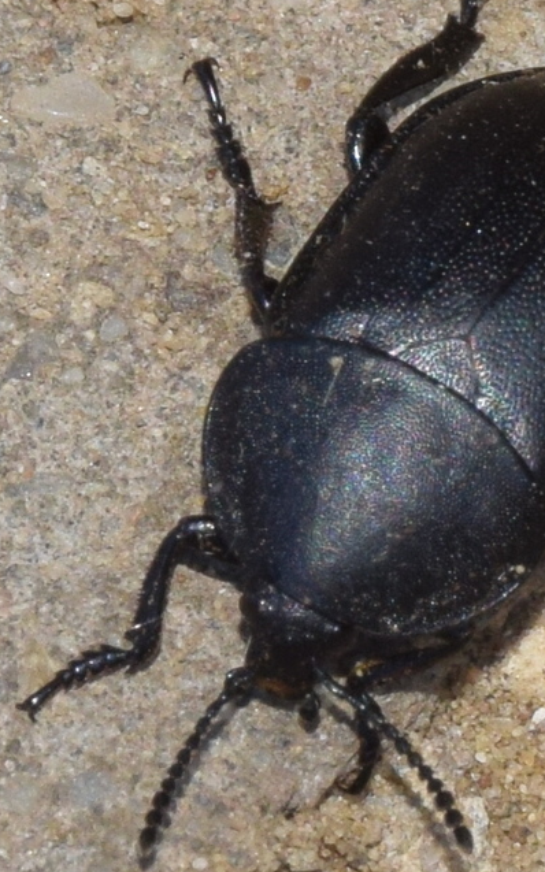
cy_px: 437
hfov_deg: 4.1
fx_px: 7654
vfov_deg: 6.5
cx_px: 366
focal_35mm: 322
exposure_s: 1/160
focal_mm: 140
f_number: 16
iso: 400
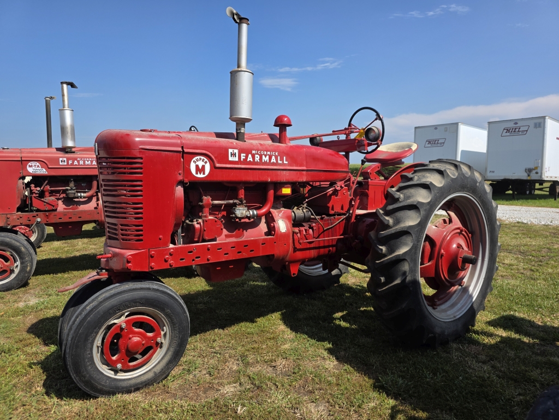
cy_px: 210
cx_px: 280
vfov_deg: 58.9
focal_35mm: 23
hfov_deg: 73.9
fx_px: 371
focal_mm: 6.3
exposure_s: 1/5296
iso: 80
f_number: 1.7
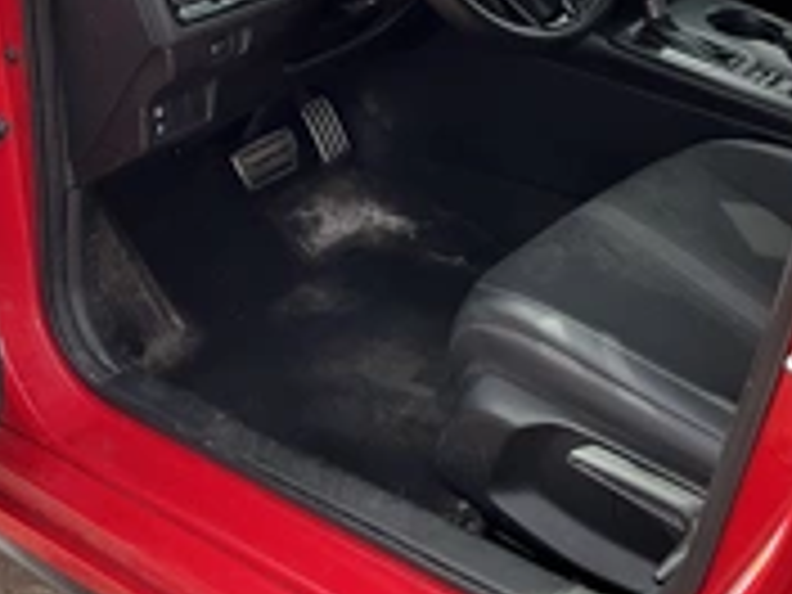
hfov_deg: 29.3
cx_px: 464
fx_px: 1510
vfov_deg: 21.5
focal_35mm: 66
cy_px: 4
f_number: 1.8
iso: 25
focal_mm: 3
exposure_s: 1/327
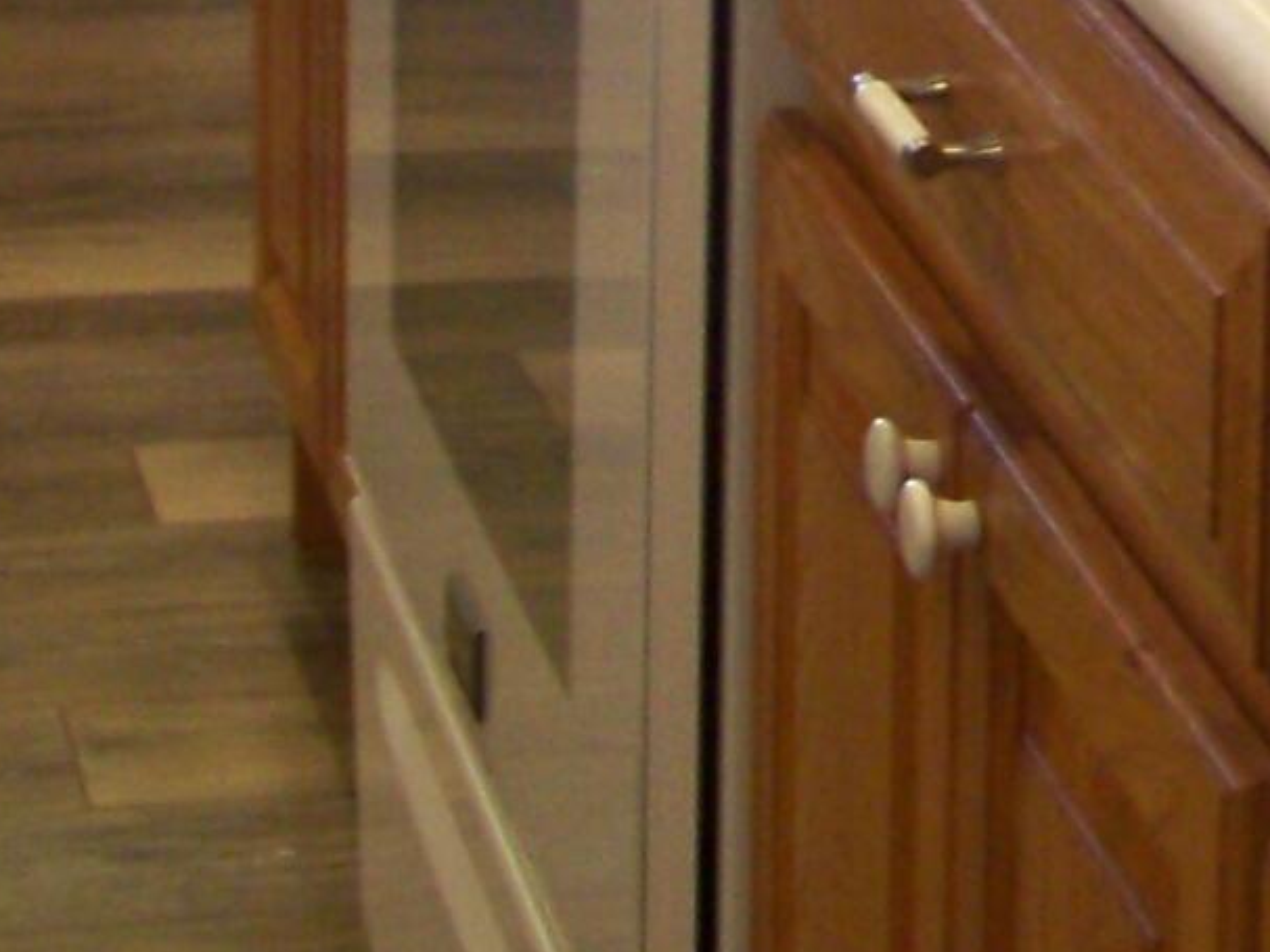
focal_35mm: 178
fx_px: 6529
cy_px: -728
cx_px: 1431
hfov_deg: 10.9
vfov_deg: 8.1
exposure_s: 1/30
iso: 160
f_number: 2.8
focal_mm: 5.85
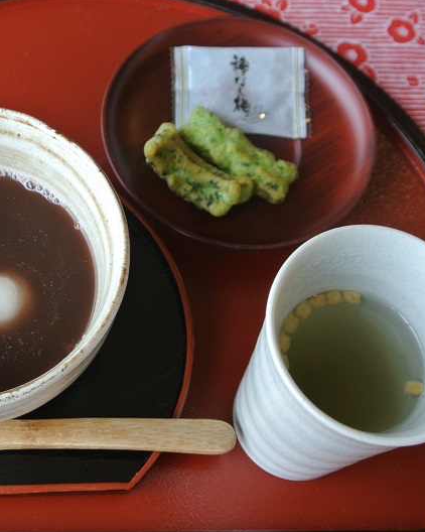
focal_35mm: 57
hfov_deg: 26.3
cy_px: 267
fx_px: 897
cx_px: 96
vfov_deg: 33.0
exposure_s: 1/100
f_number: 4.2
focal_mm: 15.1
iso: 400
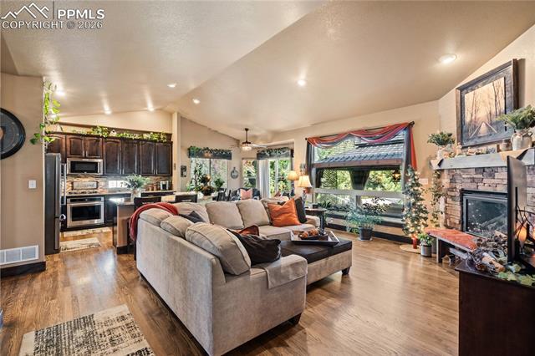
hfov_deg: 96.8
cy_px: 178
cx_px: 268
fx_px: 238
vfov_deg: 73.7
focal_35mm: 16
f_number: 6.3
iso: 500
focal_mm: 16
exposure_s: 1/1.67
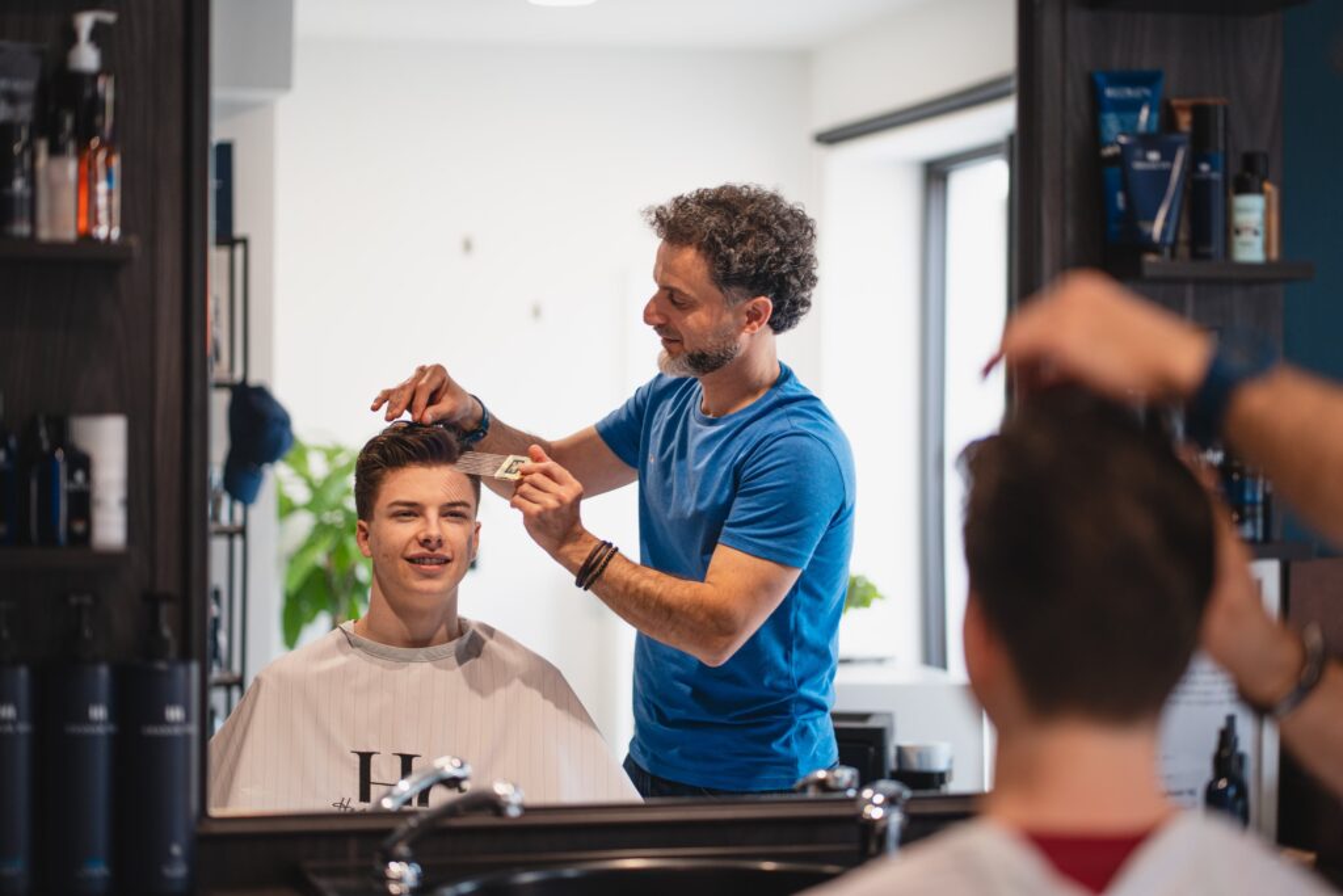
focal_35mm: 88
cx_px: 691
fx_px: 3269
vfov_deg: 15.6
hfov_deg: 23.2
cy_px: 436
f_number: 1.8
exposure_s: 1/250
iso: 320
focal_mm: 85
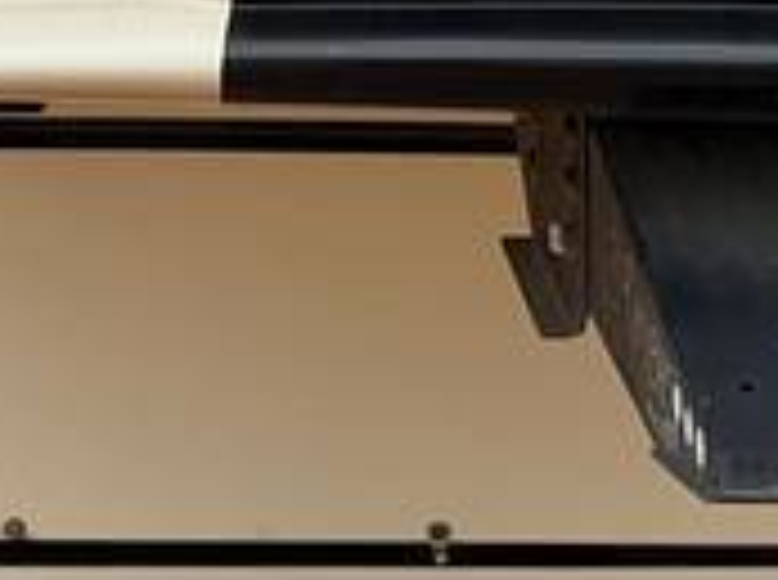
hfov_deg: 14.2
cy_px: -549
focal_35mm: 139
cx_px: 274
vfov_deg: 9.9
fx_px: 3118
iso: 80
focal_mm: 6.76
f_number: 1.78
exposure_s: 1/2232
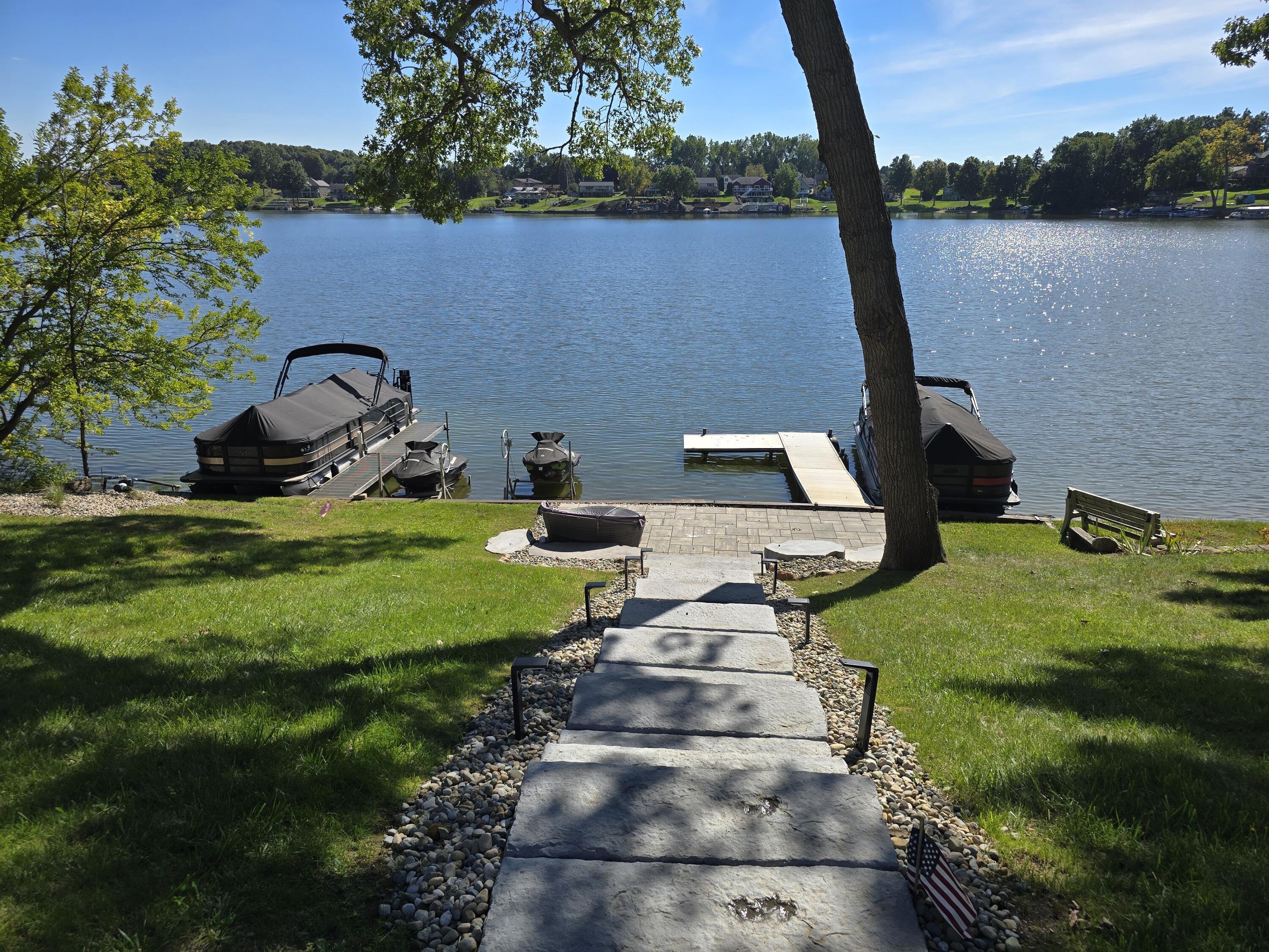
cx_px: 634
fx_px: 843
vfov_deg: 58.9
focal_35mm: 23
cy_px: 476
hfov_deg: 73.9
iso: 12
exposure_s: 1/909
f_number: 1.7
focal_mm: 6.3
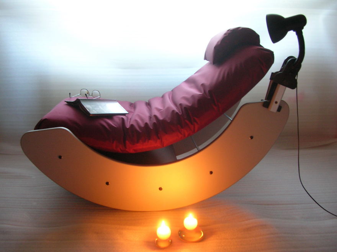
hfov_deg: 52.7
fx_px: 340
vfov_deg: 40.6
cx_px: 168
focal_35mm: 35
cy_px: 126
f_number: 2.8
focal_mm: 5.8
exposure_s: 1/2
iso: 100
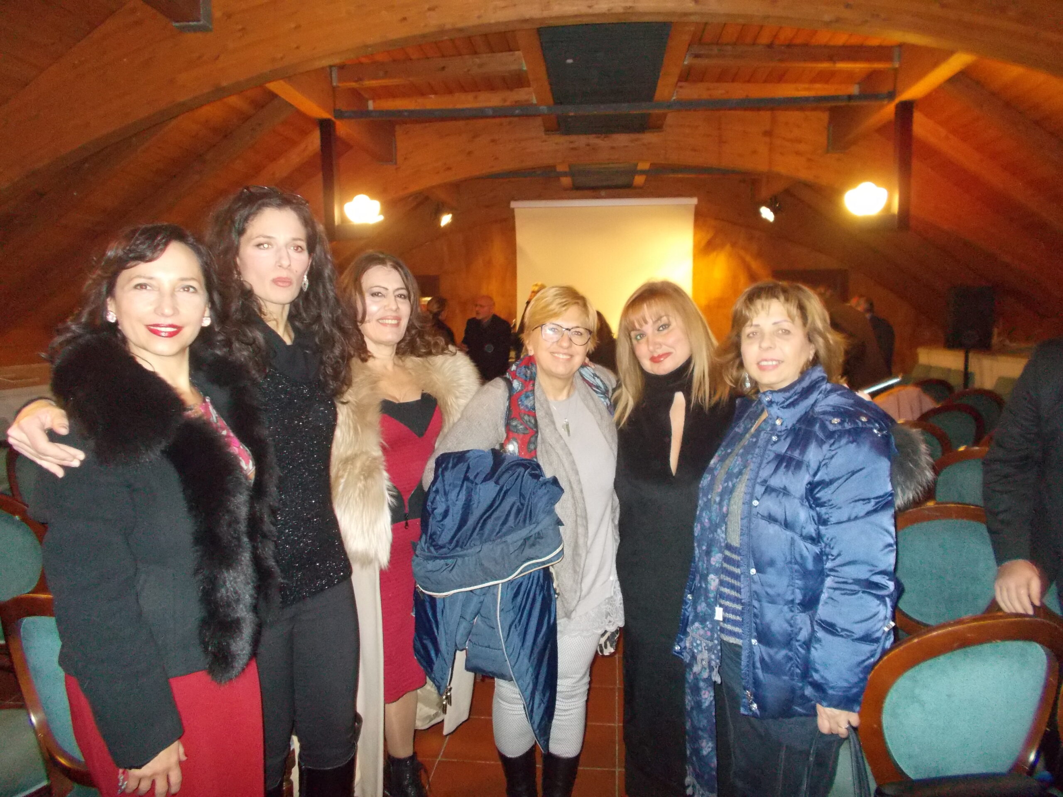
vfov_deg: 53.1
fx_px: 798
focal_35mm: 26
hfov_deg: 67.3
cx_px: 532
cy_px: 398
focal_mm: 4.6
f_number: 3.2
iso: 500
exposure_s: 1/25
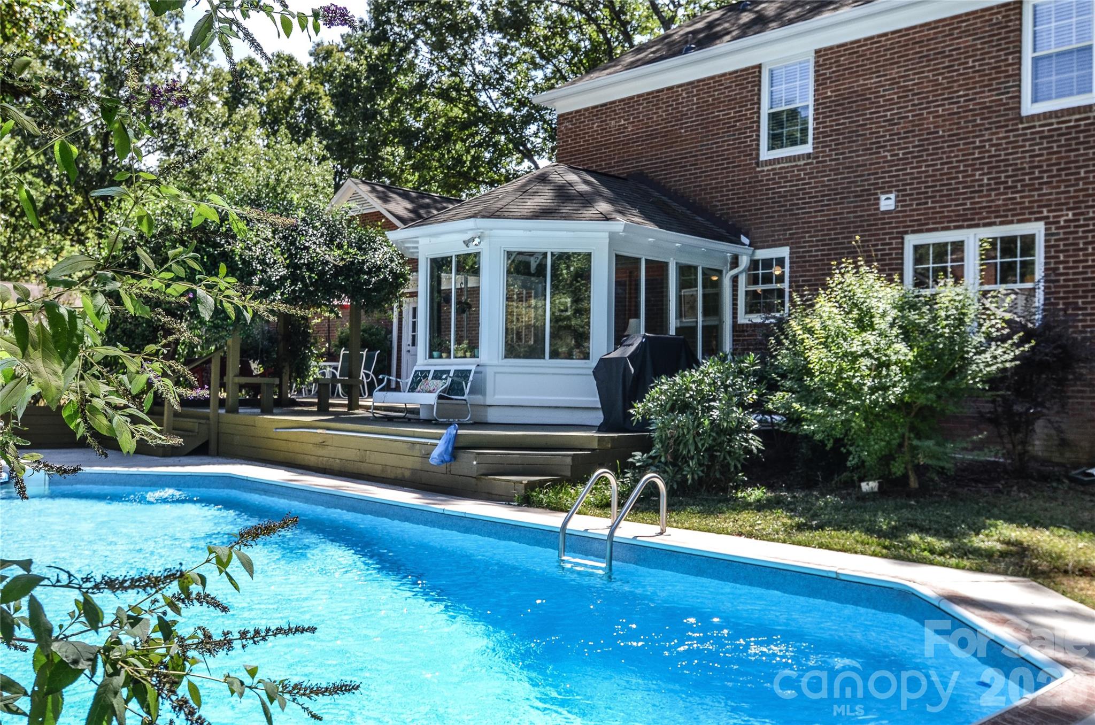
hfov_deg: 57.3
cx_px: 548
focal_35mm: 33
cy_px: 362
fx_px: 1002
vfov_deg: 39.8
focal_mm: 22
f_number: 8
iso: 200
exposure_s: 1/250
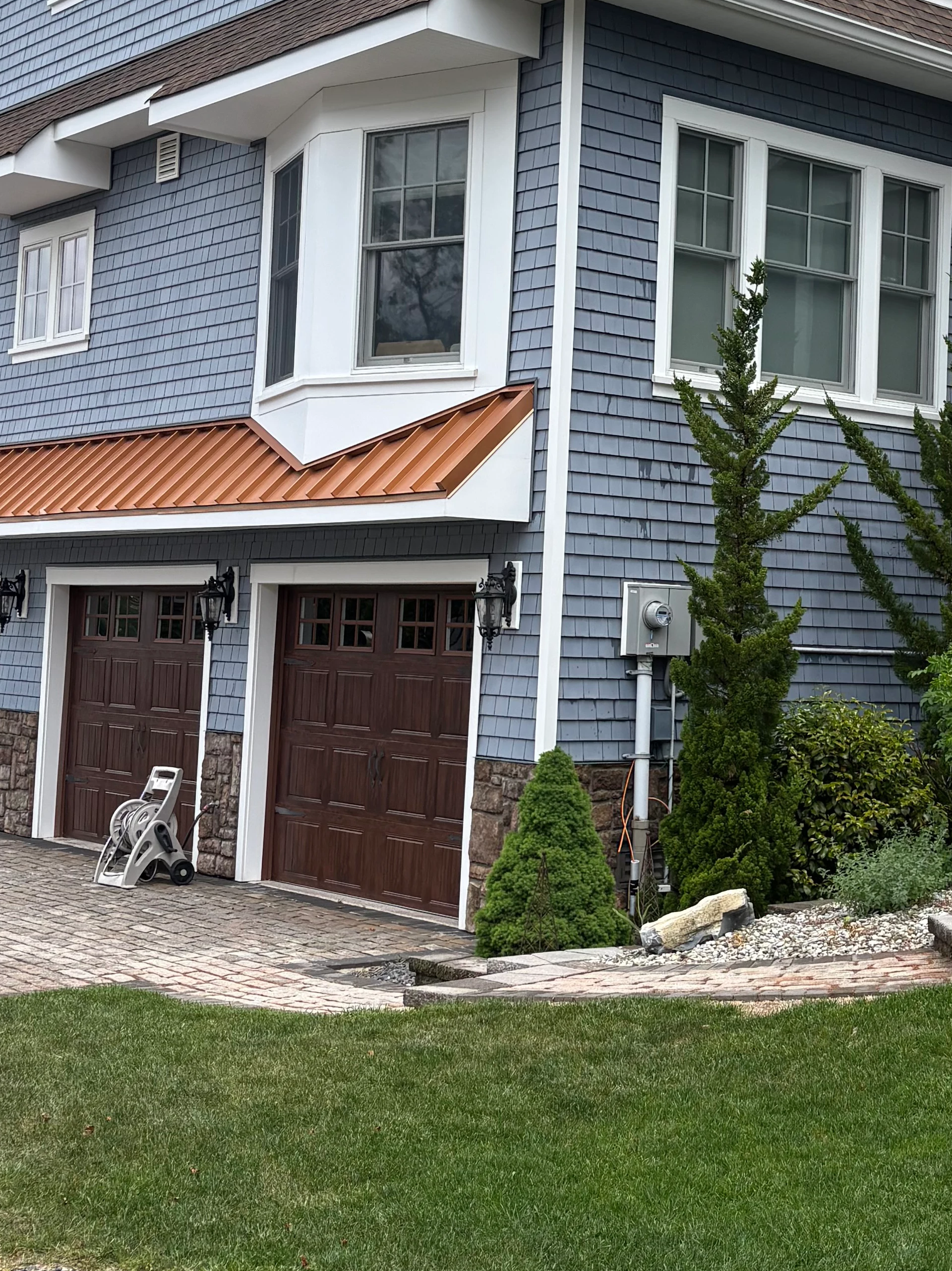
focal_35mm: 58
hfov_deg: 24.8
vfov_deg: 33.1
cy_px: 479
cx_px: 773
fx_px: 2127
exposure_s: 1/2747
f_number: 1.6
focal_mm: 5.96
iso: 64
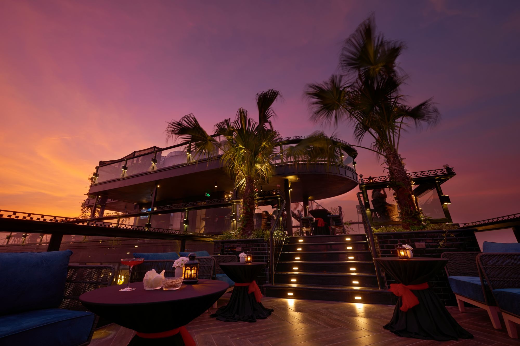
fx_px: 202
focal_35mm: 14
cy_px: 173
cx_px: 260
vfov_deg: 81.2
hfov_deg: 104.3
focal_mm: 14
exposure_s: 10
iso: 50
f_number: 11
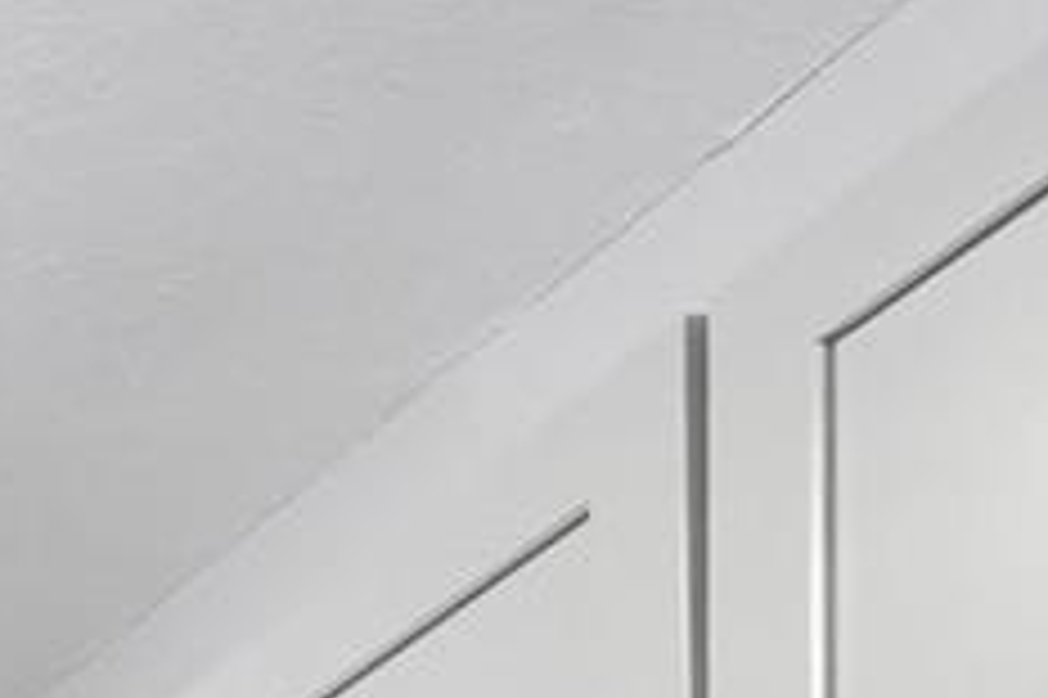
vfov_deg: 9.6
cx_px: -1822
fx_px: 2996
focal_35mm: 103
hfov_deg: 12.5
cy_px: 2211
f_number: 8
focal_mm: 10
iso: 800
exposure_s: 1/15
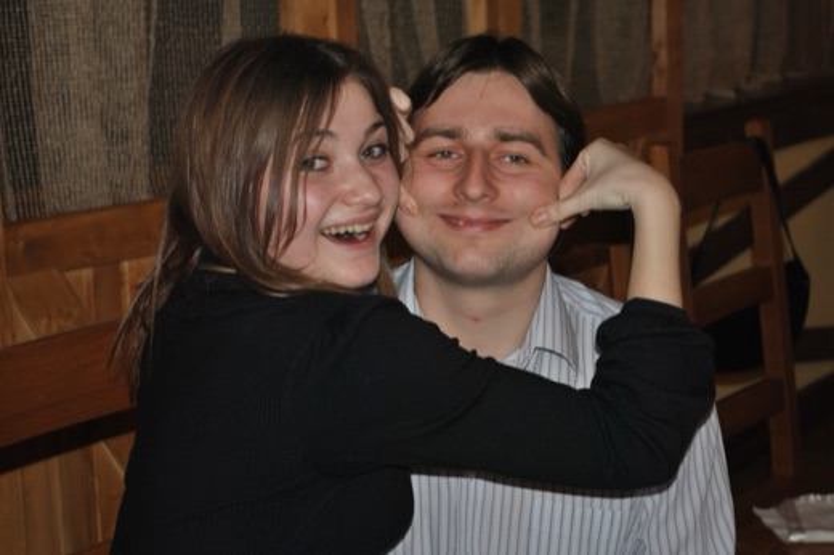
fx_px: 1667
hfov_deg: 28.1
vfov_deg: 18.9
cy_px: 278
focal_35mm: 72
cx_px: 417
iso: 200
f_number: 5.3
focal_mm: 48
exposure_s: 1/60
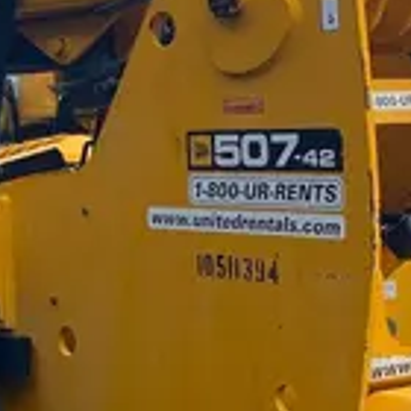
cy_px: 54
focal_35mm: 120
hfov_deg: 14.2
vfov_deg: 14.4
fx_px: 1612
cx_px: -50
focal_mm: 4.25
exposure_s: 1/4115
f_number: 1.8
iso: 32
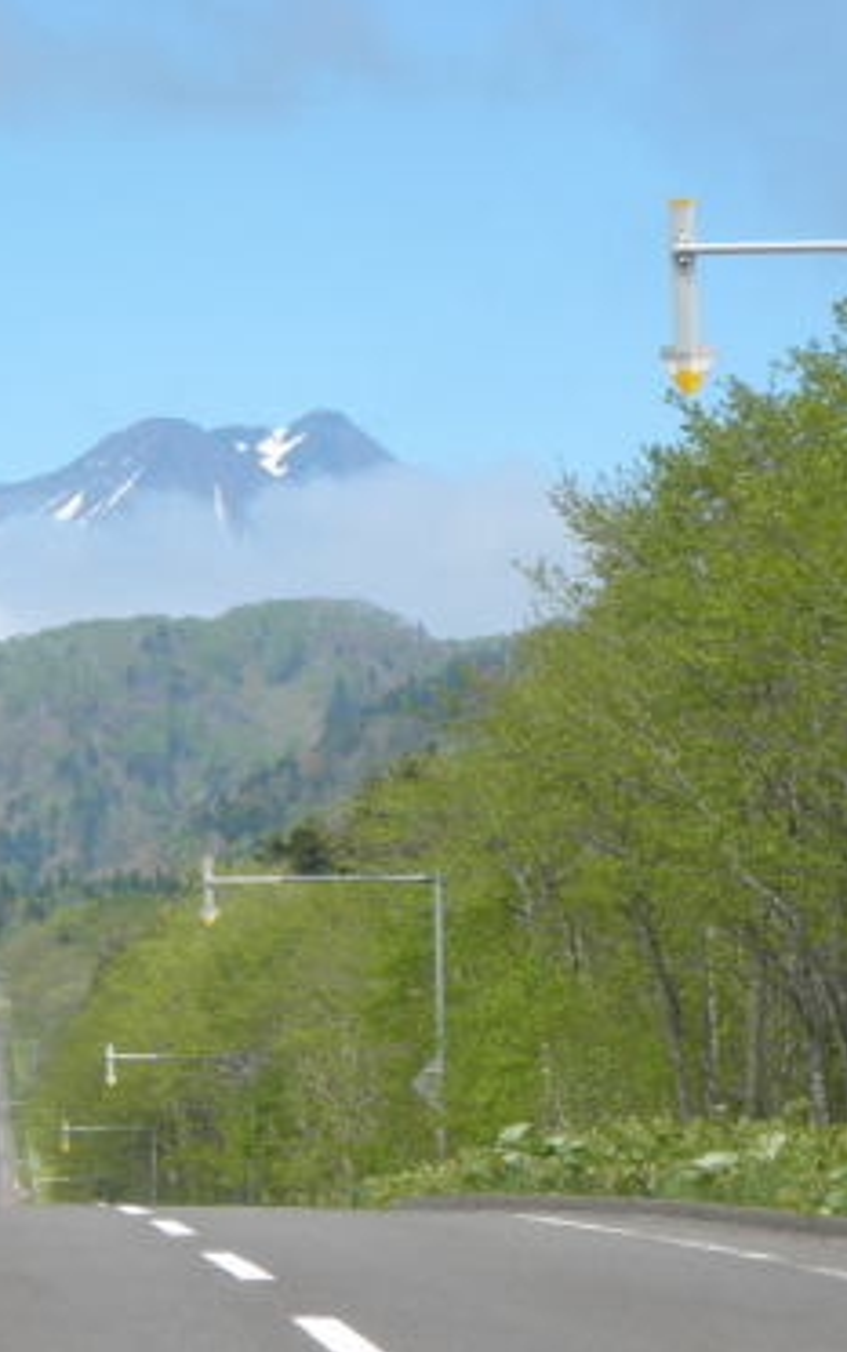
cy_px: 678
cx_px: 135
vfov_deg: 11.3
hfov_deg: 7.1
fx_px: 6822
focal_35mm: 185
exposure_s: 1/200
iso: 64
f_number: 6.5
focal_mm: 23.5
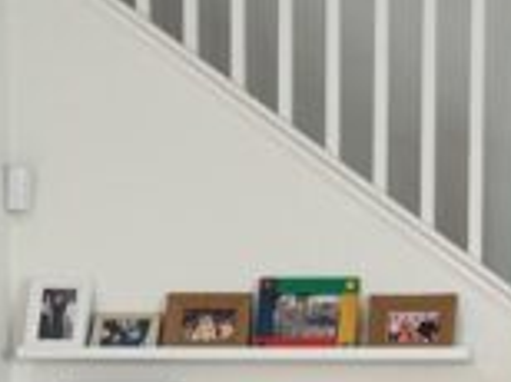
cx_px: 398
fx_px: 1769
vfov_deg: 12.0
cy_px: 502
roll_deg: -0.3
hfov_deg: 16.3
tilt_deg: -1.6
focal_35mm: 120
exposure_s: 1/120
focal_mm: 6.76
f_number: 1.78
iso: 160
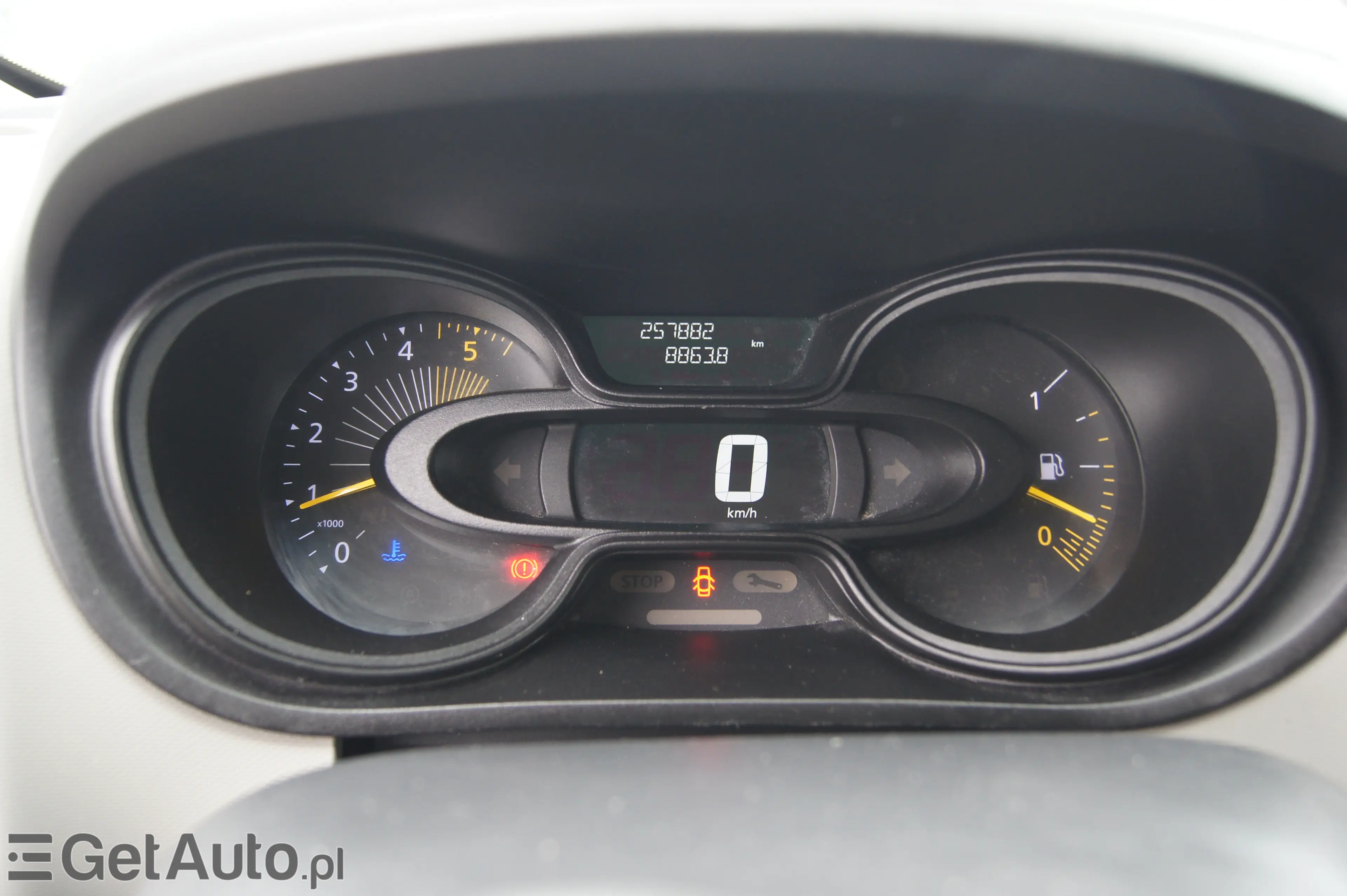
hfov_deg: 53.2
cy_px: 448
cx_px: 674
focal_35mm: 36
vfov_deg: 36.8
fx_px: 1346
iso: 320
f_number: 4
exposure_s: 1/40
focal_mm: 24
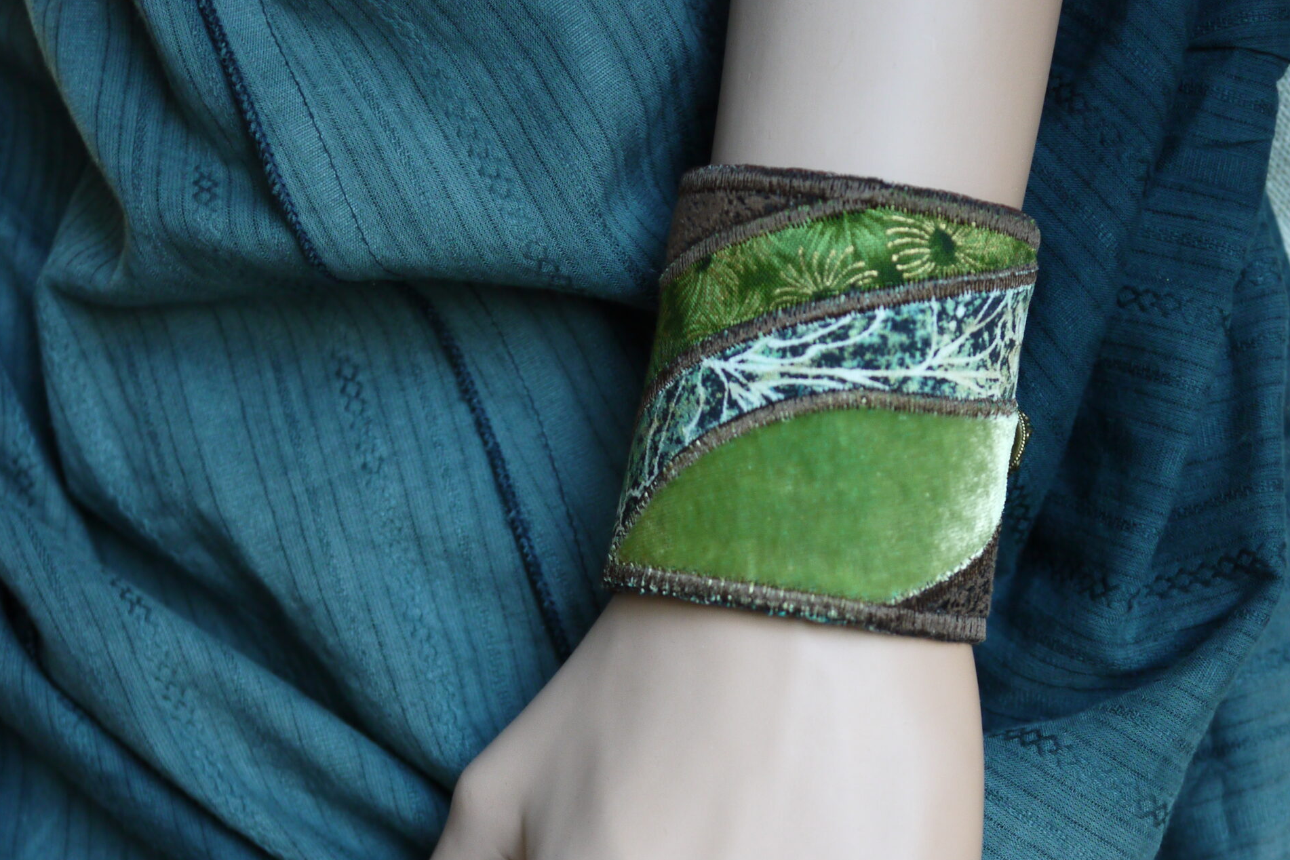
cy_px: 756
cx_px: 642
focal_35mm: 84
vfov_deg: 16.1
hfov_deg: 24.2
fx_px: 3010
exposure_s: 1/60
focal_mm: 30
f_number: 2.8
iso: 400
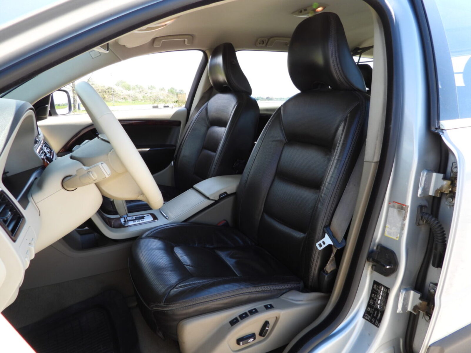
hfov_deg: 71.6
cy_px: 176
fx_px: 327
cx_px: 236
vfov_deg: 56.8
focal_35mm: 24
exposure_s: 1/250
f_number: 2.8
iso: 100
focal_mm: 4.3
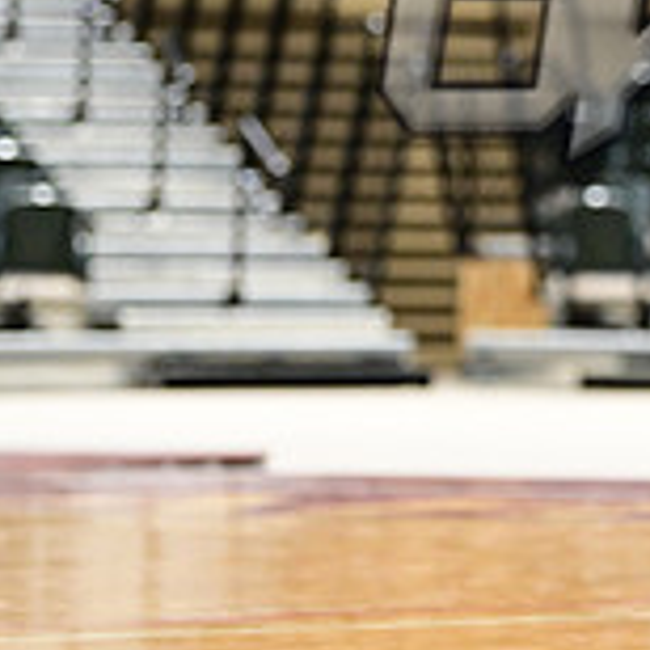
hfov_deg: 5.3
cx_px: 1013
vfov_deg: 5.3
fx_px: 6947
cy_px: 63
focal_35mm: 327
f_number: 3.2
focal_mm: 102
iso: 6400
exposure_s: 1/1000
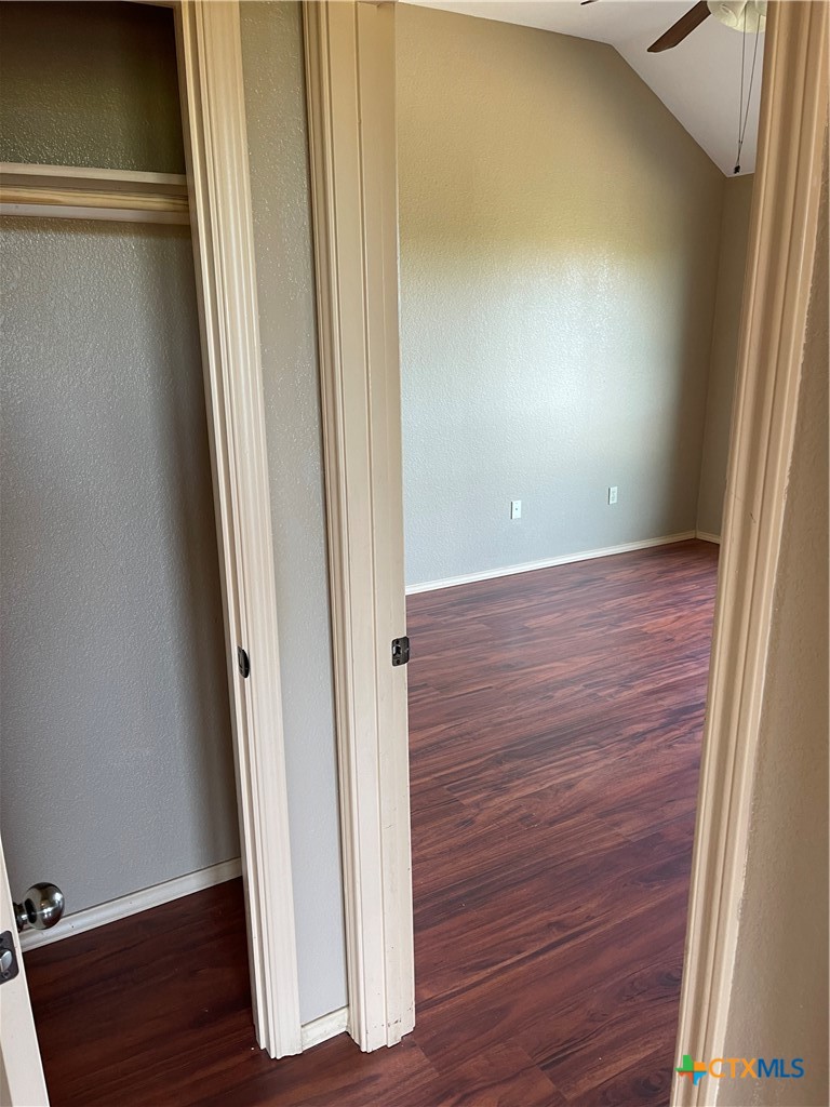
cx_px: 415
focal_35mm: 26
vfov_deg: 67.3
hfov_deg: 53.1
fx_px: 831
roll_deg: +1.2
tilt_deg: -15.1
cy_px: 554
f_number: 1.6
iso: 80
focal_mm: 5.1
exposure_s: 1/60
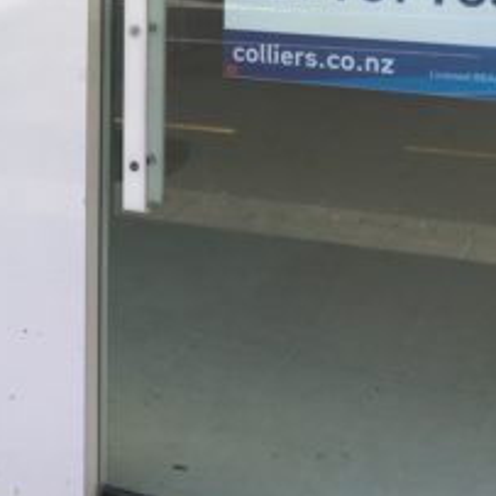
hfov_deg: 19.2
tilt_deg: -2.1
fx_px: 1313
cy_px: -27
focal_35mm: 81
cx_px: -208
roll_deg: +0.1
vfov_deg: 20.5
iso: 25
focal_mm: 4.15
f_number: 2.2
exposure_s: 1/442
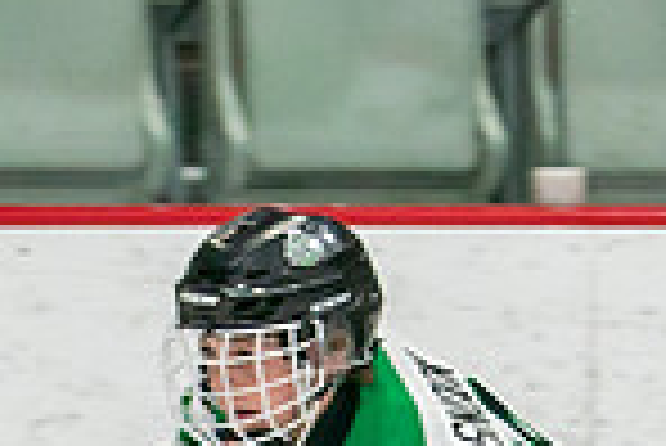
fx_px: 19870
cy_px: 1039
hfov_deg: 1.9
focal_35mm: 1073
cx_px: 589
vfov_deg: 1.3
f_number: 3.2
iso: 640
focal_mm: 115
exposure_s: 1/640
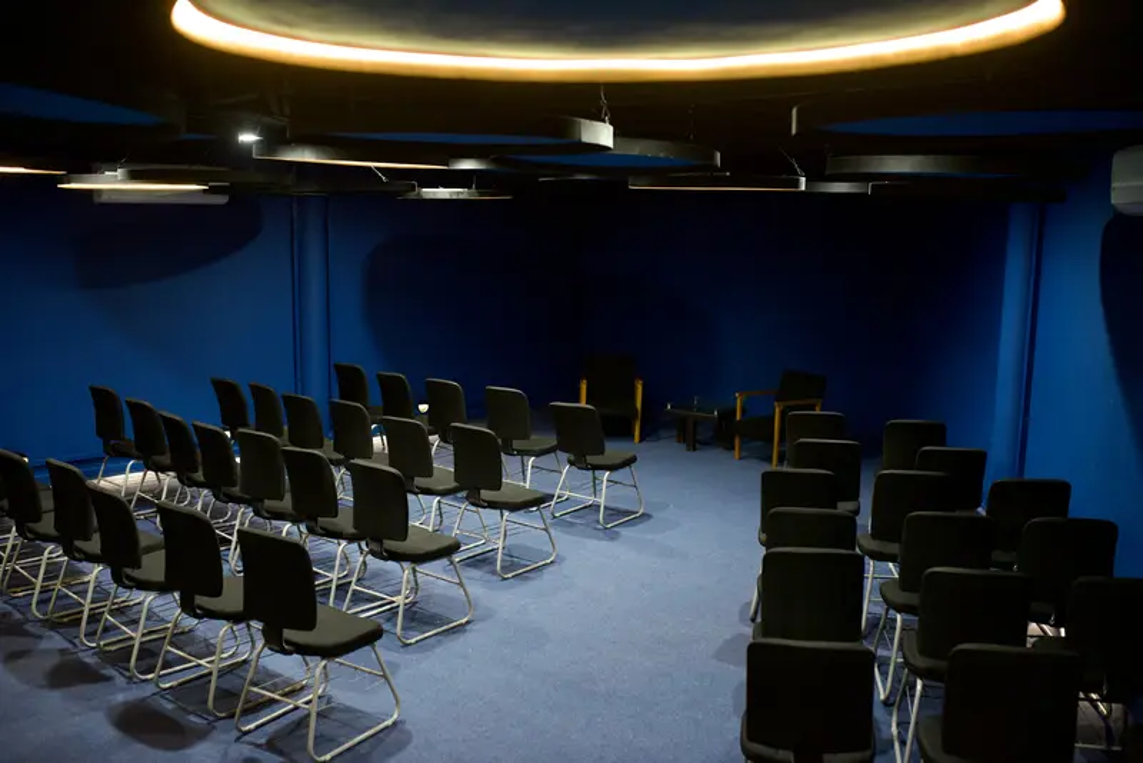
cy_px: 382
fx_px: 1112
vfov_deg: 37.9
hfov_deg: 54.4
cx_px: 572
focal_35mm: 35
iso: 1600
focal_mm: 35
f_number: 2.5
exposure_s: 1/400
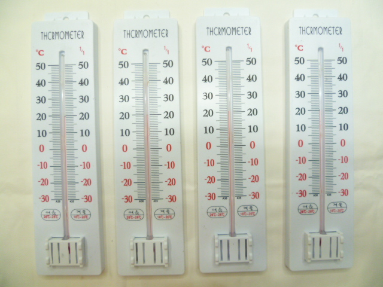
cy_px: 144
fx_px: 310
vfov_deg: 49.7
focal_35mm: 28
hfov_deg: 63.4
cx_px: 192
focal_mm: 5
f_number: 2.8
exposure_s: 1/30
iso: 320
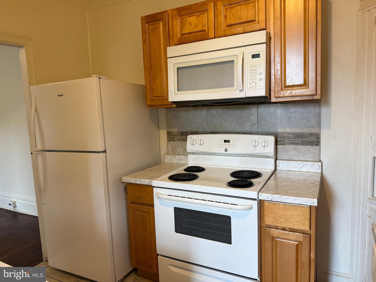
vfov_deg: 56.8
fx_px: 261
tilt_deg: -5.0
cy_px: 141
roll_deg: +2.1
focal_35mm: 24
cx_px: 188
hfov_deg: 71.6
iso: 200
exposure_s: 1/60
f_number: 1.78
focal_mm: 6.76
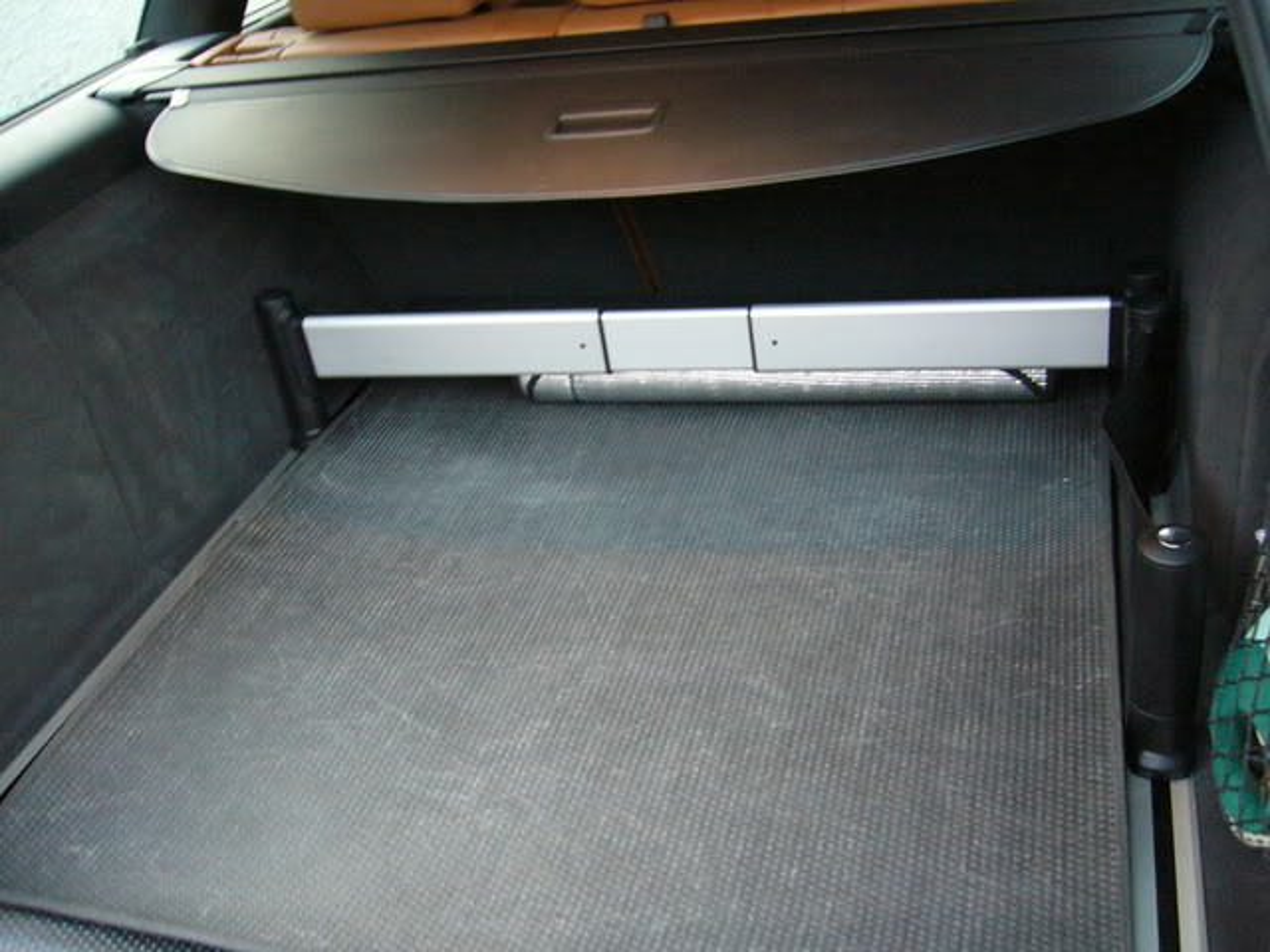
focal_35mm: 35
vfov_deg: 40.7
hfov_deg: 52.6
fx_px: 1284
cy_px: 476
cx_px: 635
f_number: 2.8
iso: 200
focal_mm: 5.8
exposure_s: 1/8
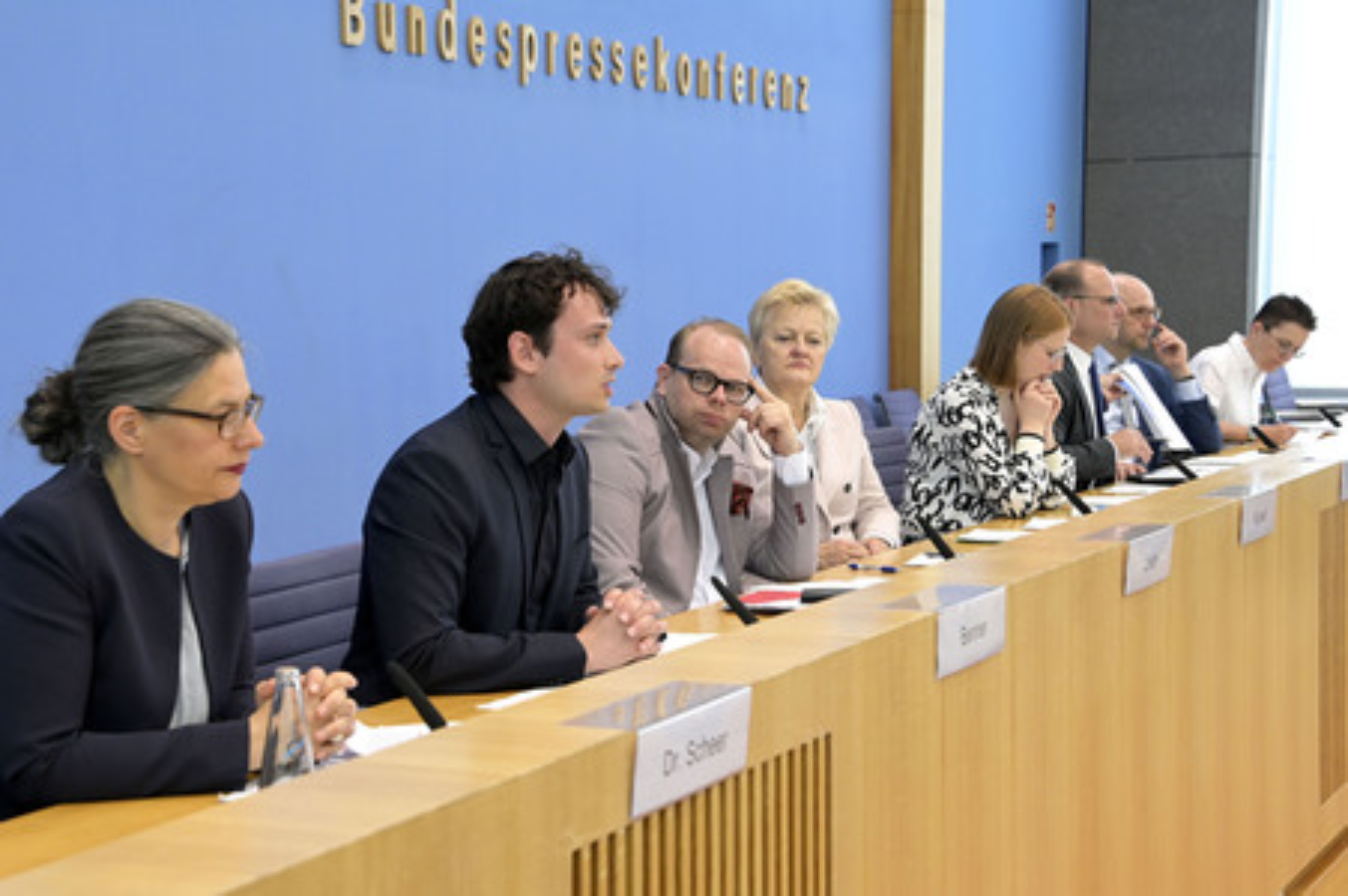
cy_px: 448
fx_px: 2432
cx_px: 674
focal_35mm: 65
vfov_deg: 20.9
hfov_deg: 31.0
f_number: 6.3
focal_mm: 65
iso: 4000
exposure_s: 1/400
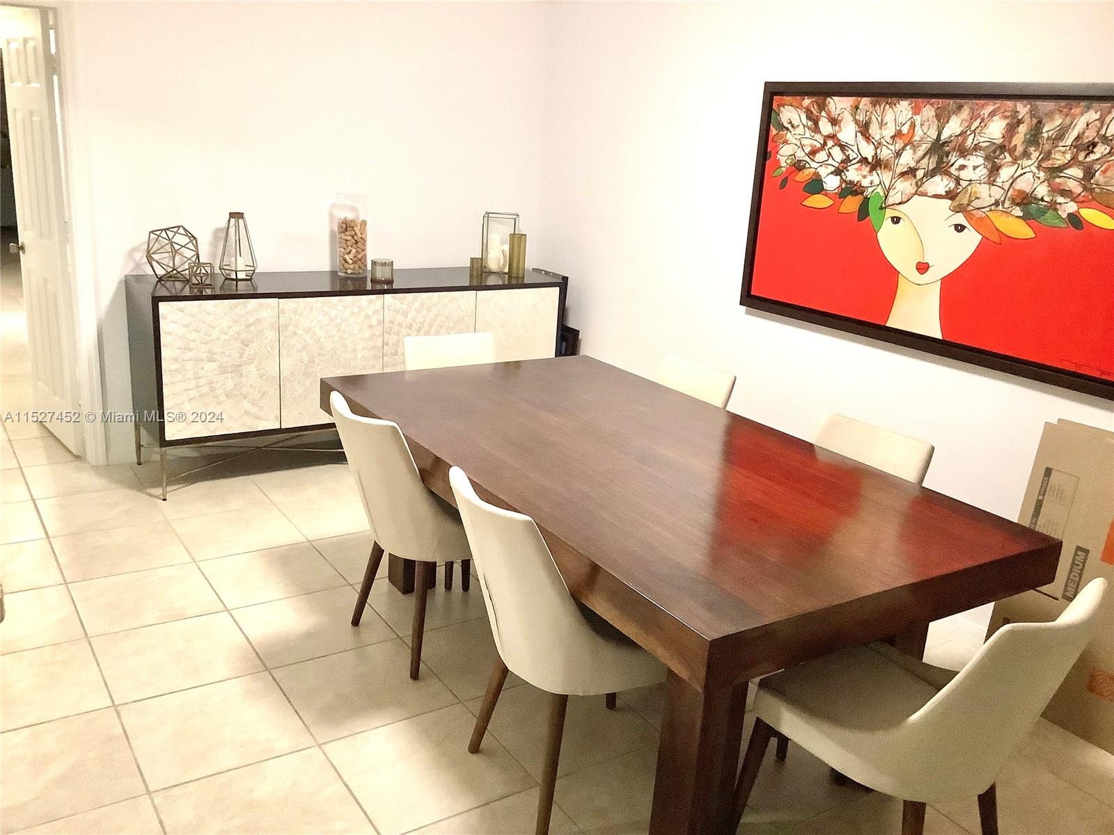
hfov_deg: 58.4
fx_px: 998
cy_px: 418
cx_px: 557
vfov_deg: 45.4
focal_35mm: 31
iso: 400
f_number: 2.4
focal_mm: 3.3
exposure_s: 1/40
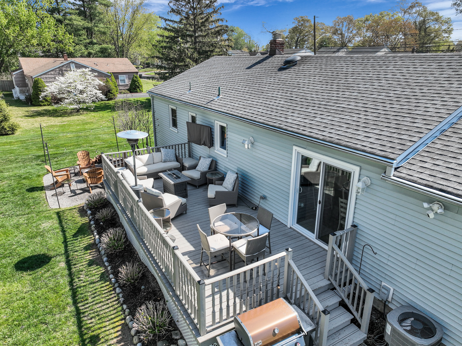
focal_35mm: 24
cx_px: 231
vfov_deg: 56.8
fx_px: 320
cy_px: 173
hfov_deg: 71.6
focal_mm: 12.29
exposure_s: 1/1000
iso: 230
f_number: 2.8
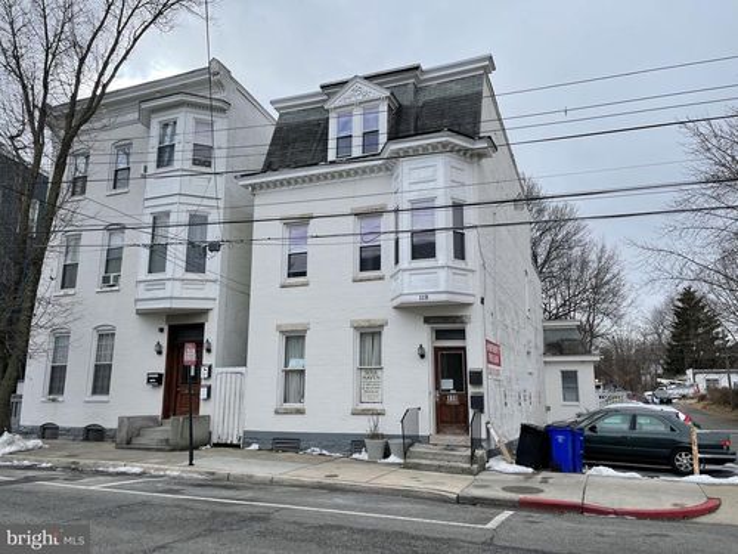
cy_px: 277
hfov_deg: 67.3
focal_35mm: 26
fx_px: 554
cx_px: 369
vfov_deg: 53.1
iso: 32
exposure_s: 1/1689
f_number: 1.6
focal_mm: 5.1
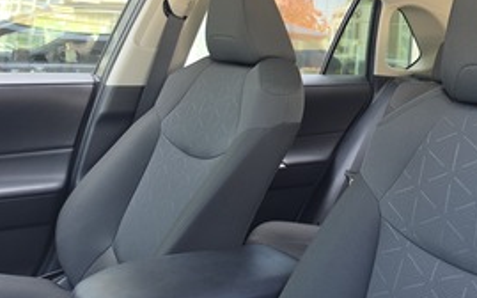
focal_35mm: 38
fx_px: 494
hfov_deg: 49.3
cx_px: 364
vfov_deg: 32.2
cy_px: 42
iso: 40
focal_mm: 6.5
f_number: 1.4
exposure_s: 1/180
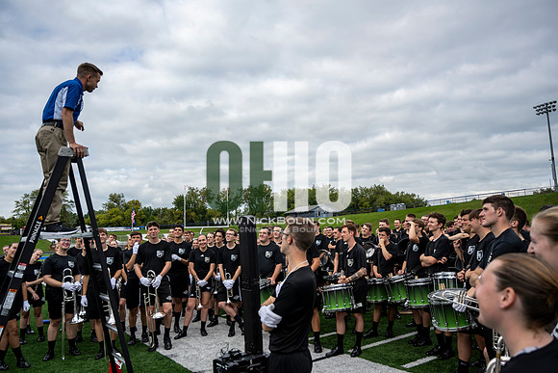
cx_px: 279
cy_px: 186
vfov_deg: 46.4
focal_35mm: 28
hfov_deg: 65.5
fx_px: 434
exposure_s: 1/800
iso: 125
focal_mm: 28
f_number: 4
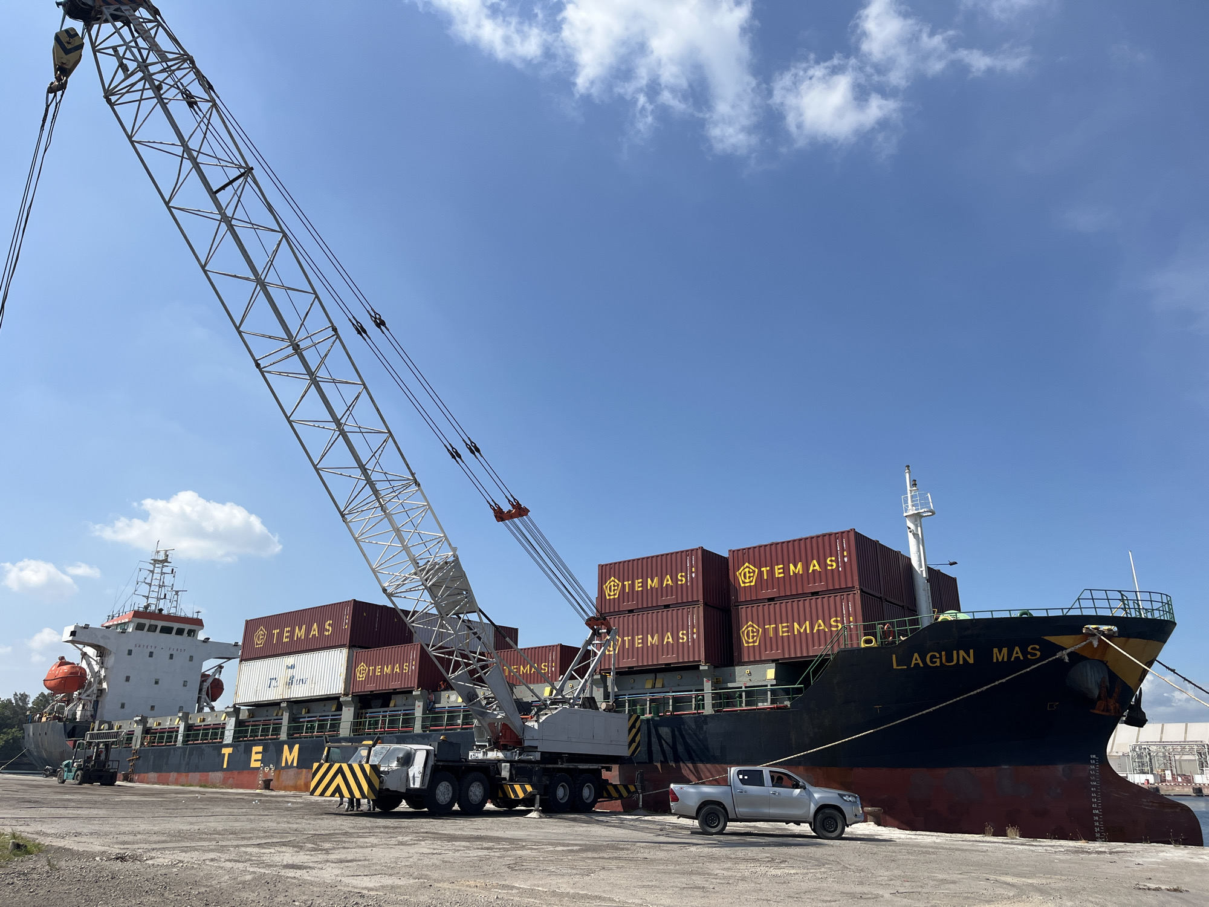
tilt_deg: +19.3
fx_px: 908
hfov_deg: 67.3
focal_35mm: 26
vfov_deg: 53.1
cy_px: 454
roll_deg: -0.8
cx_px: 604
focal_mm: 5.1
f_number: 1.6
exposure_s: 1/4149
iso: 50
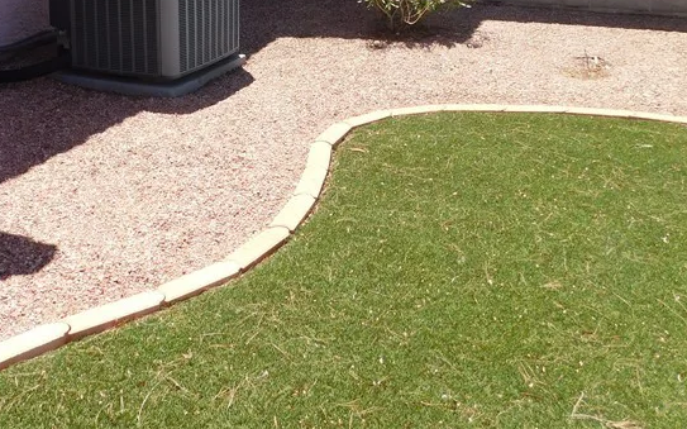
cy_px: -29
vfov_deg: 26.1
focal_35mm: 46
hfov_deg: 42.7
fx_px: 861
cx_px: 214
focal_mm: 4
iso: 125
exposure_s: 1/1000
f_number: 3
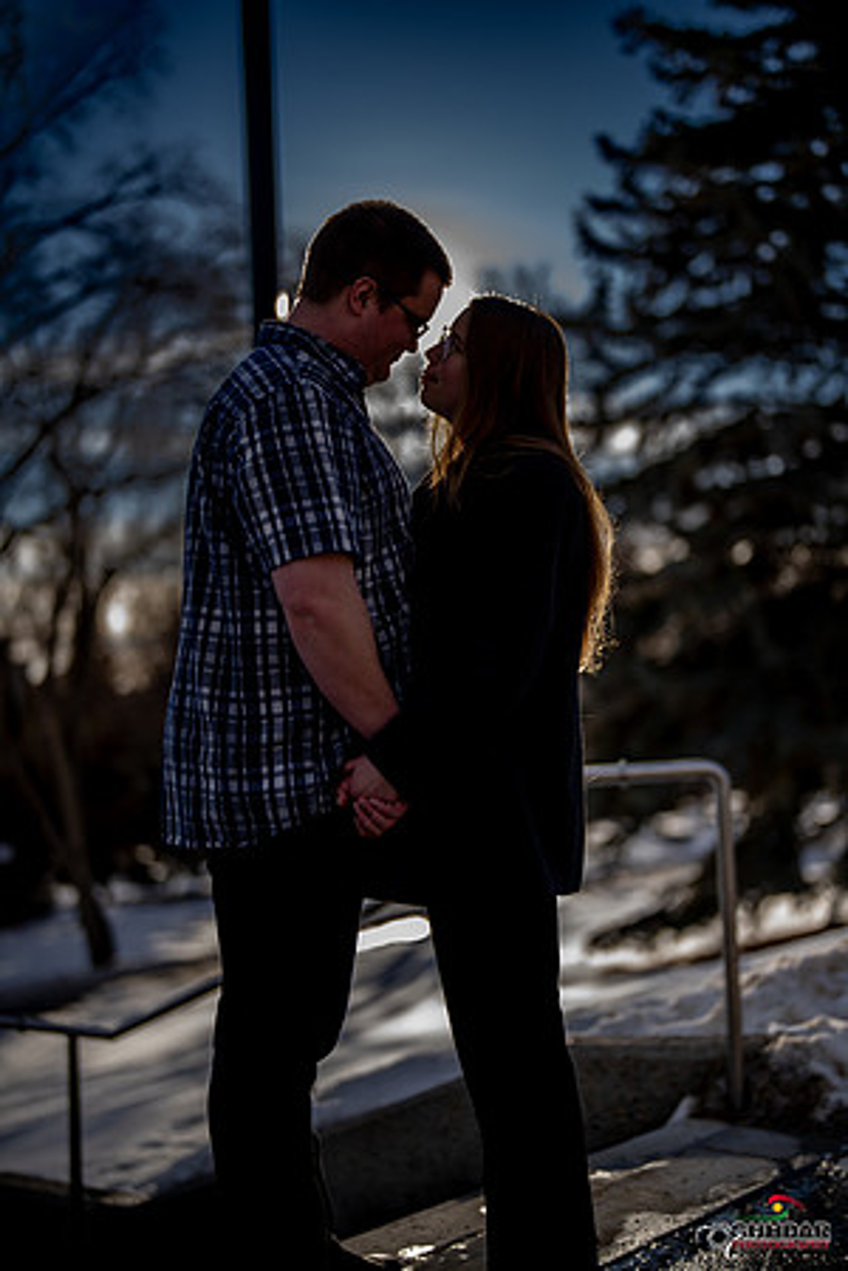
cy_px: 636
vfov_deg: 39.6
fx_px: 1767
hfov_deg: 27.0
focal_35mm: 50
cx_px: 424
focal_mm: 50
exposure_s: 1/6400
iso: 200
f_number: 1.3
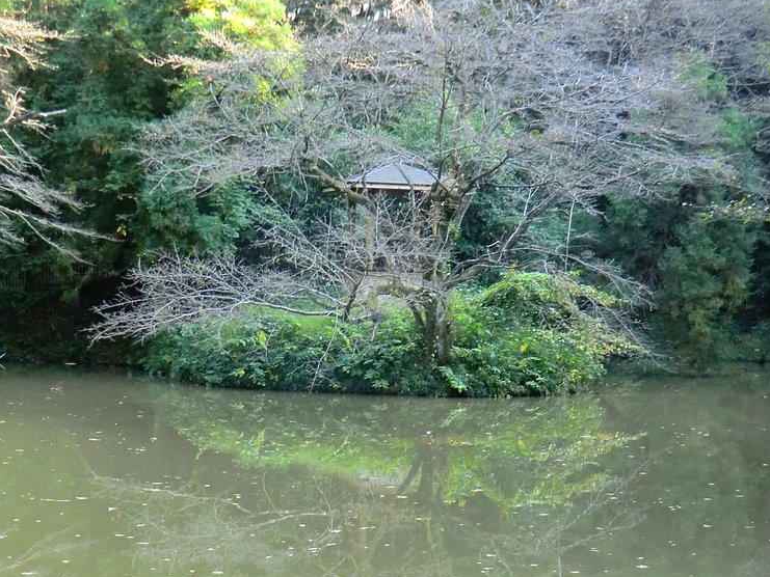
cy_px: 291
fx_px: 1691
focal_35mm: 76
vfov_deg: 19.4
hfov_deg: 25.6
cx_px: 348
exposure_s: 1/60
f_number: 4.2
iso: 250
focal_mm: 9.8
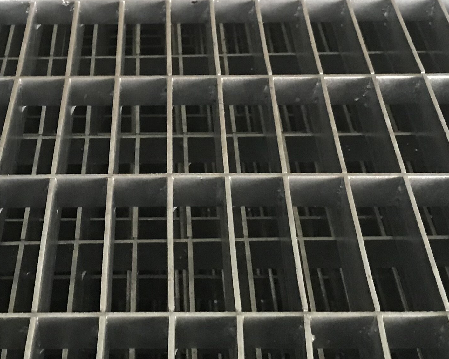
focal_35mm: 78
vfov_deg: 19.6
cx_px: 150
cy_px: 128
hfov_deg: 24.3
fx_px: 1036
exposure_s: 1/13
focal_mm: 3.99
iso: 100
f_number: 1.8
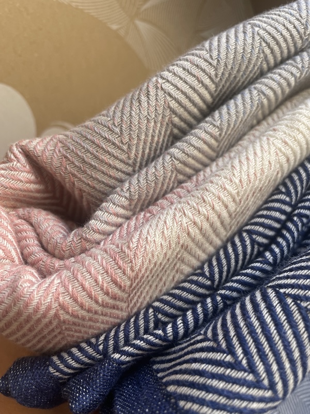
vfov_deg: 67.3
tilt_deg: -67.2
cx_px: 155
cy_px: 207
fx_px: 310
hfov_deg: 53.1
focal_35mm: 26
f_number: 1.6
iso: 32
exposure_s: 1/356
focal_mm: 4.2
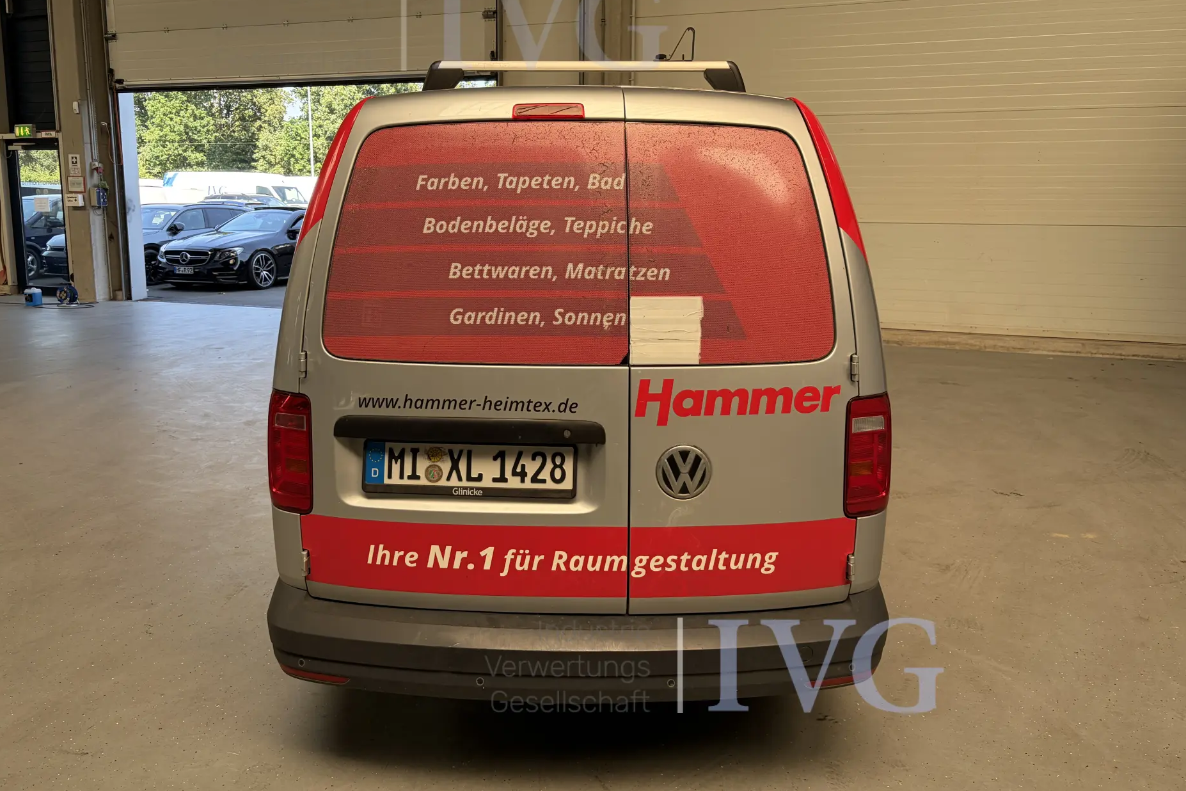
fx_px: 922
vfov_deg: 46.3
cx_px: 576
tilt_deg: -7.6
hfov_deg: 65.5
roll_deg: -1.5
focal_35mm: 28
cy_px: 344
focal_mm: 5.96
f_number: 1.6
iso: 50
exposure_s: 1/250
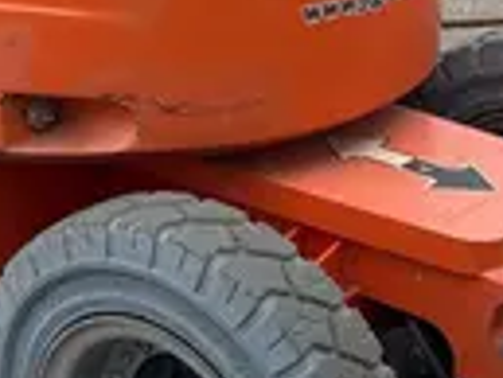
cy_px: -115
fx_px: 1614
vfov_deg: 12.9
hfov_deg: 16.9
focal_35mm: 111
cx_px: -113
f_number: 1.6
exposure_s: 1/758
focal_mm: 5.96
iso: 50
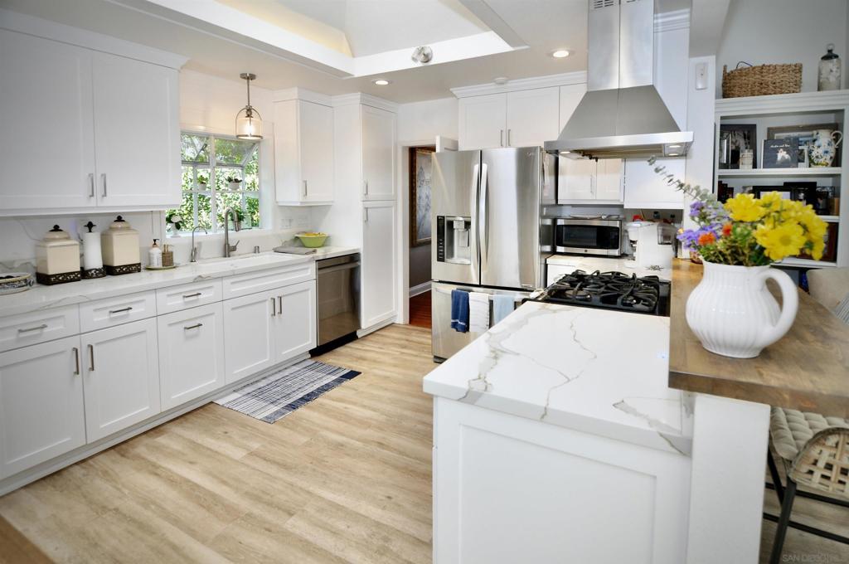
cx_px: 424
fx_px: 389
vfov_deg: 71.9
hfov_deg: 95.1
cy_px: 282
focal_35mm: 16
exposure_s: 1/80
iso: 400
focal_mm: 11
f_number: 4.5
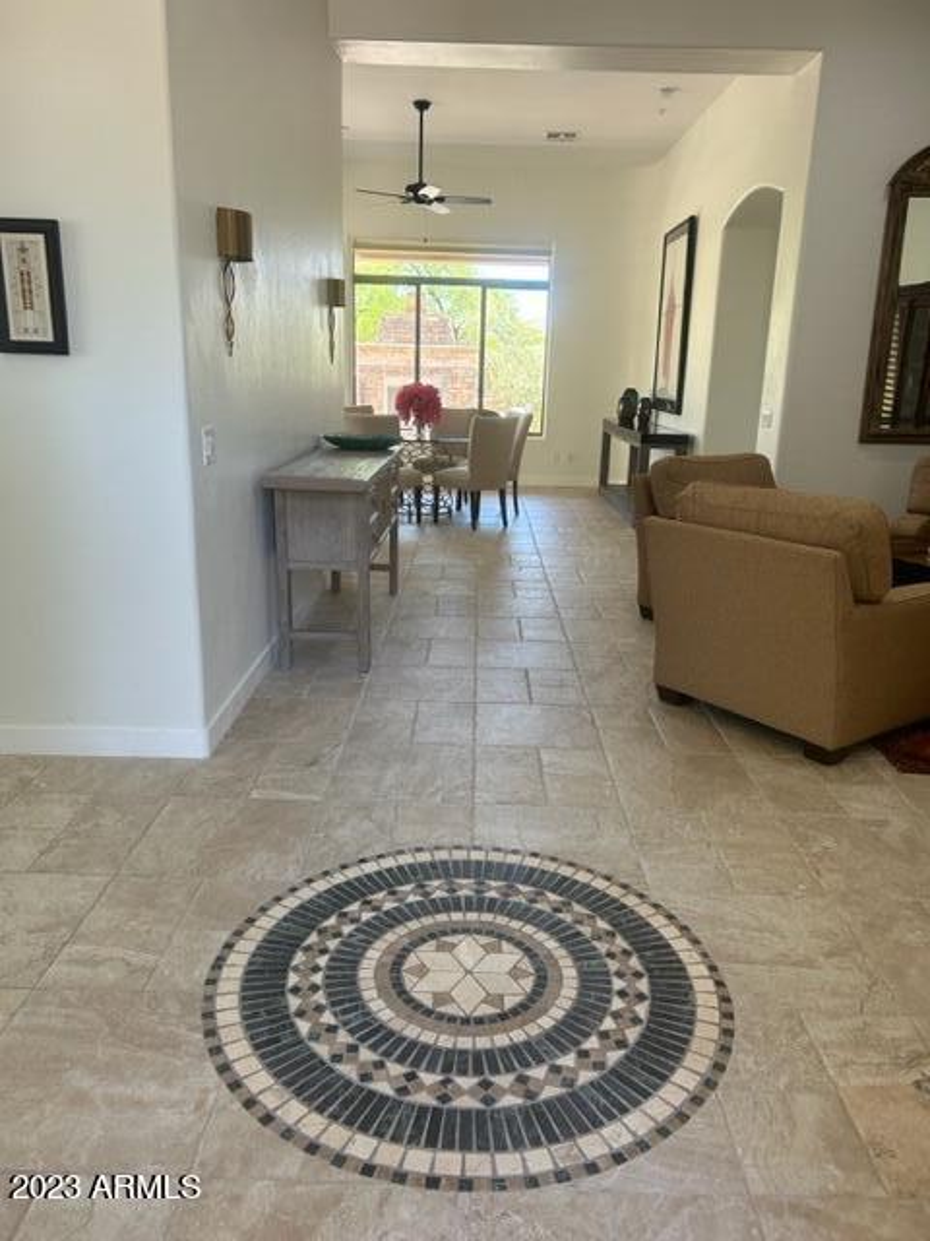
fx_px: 931
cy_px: 620
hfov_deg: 53.1
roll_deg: -1.5
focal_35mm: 26
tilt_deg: -14.3
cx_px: 465
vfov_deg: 67.3
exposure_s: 1/121
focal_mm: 5.7
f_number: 1.5
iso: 80
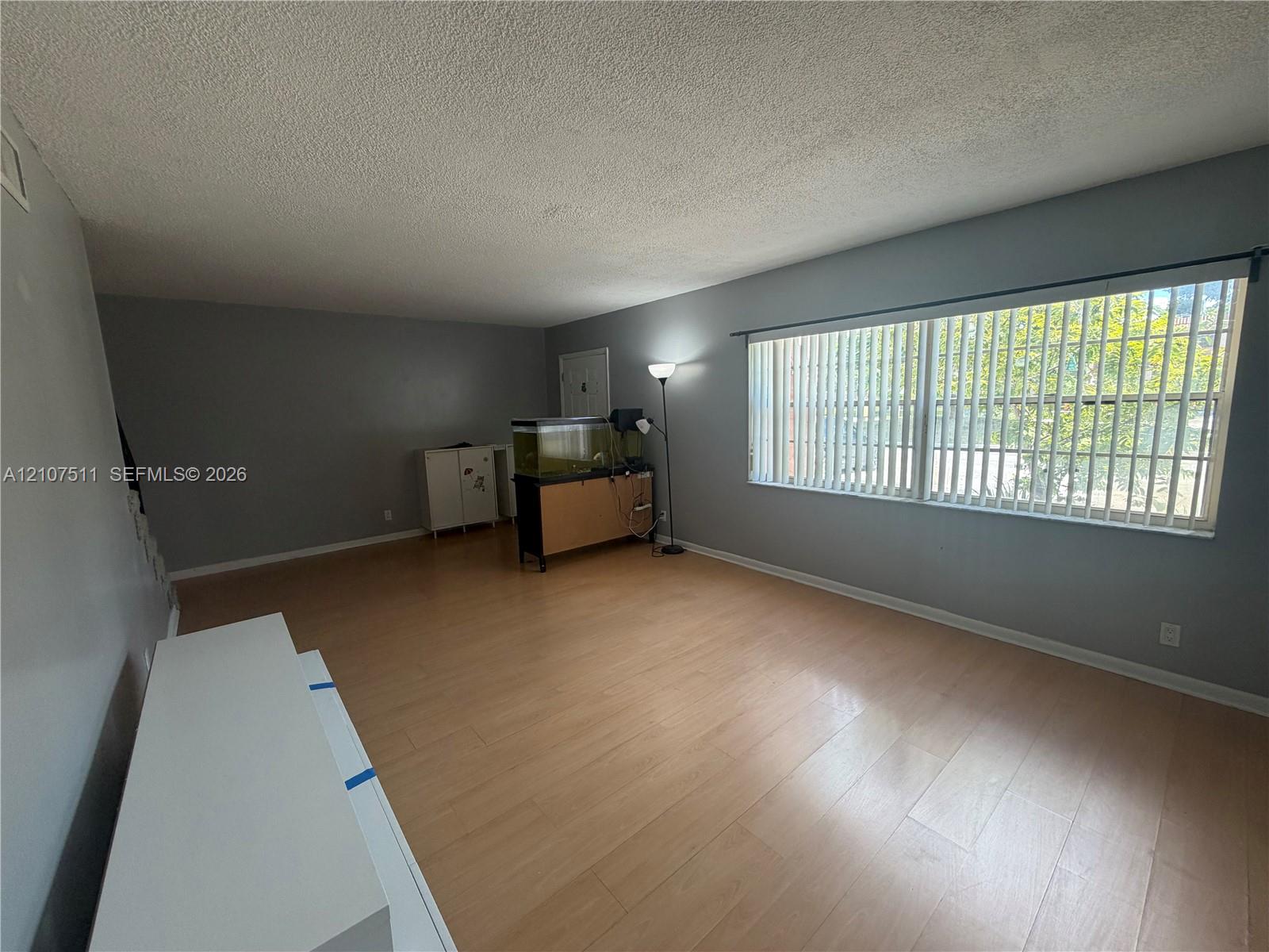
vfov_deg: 85.7
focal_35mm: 14
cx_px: 634
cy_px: 476
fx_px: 513
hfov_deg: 102.1
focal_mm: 2.22
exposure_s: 1/120
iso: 160
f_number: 2.2
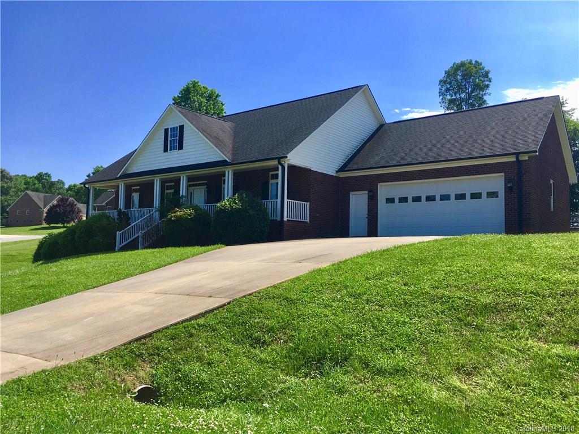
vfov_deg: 48.2
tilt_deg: +3.3
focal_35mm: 29
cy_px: 217
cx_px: 290
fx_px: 485
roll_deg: -1.1
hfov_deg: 61.7
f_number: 2.2
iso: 25
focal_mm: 4.15
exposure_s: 1/1326
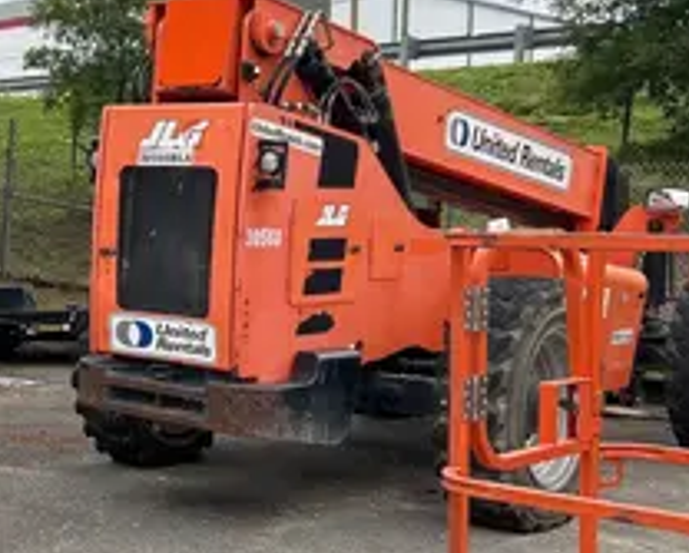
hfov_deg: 25.4
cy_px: 273
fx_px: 1368
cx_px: -139
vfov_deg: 22.9
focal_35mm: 67
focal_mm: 5.7
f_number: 1.5
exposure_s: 1/965
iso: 50
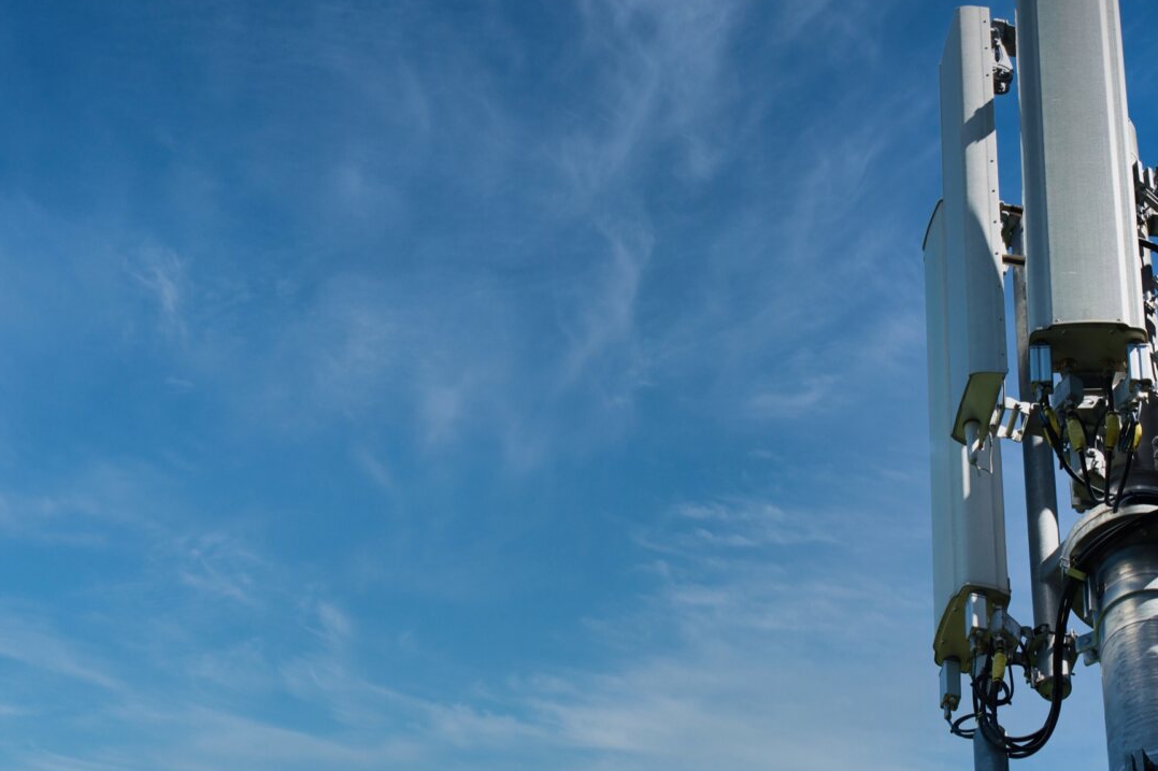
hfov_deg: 19.6
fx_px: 3344
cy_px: 406
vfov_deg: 13.2
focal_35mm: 104
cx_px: 815
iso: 400
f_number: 8
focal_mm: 70
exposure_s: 1/1000
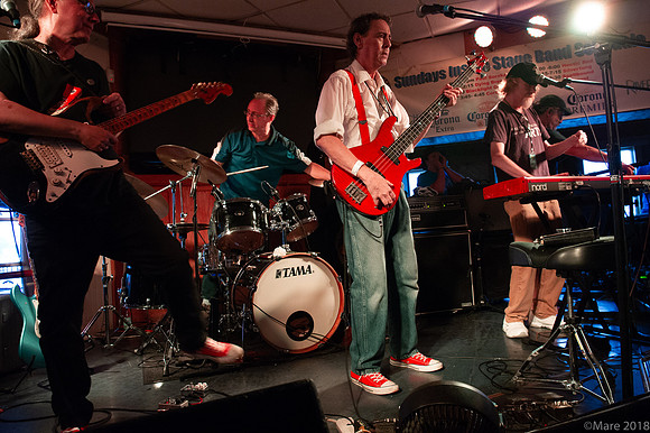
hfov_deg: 73.8
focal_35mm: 24
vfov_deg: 53.1
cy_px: 216
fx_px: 433
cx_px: 325
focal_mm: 24
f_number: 6.3
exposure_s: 1/60
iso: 6400
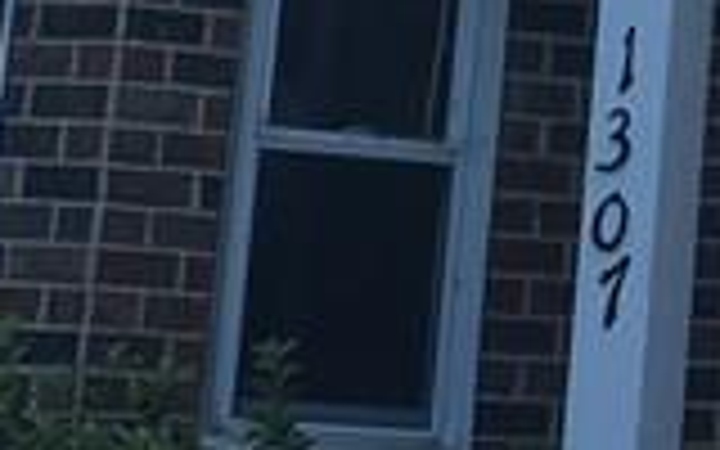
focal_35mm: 197
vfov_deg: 6.6
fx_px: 3866
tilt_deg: +10.4
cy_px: -261
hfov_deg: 10.3
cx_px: 1044
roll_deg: -3.4
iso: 25
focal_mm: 4.15
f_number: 2.2
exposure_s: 1/587
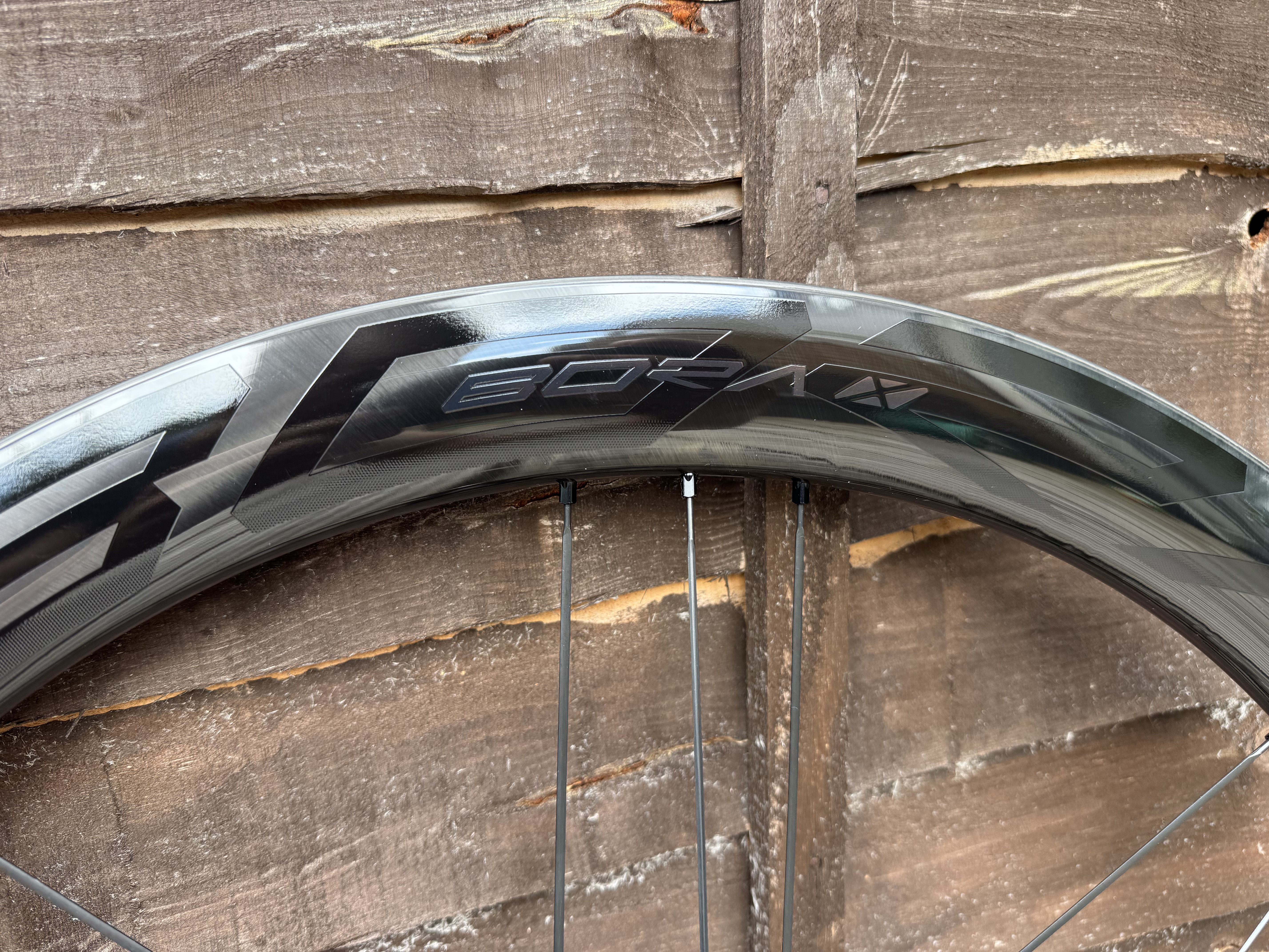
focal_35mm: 24
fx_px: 880
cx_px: 634
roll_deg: +3.4
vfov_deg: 56.8
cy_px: 476
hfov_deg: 71.6
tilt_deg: -13.6
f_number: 1.78
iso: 80
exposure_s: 1/160
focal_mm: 6.76
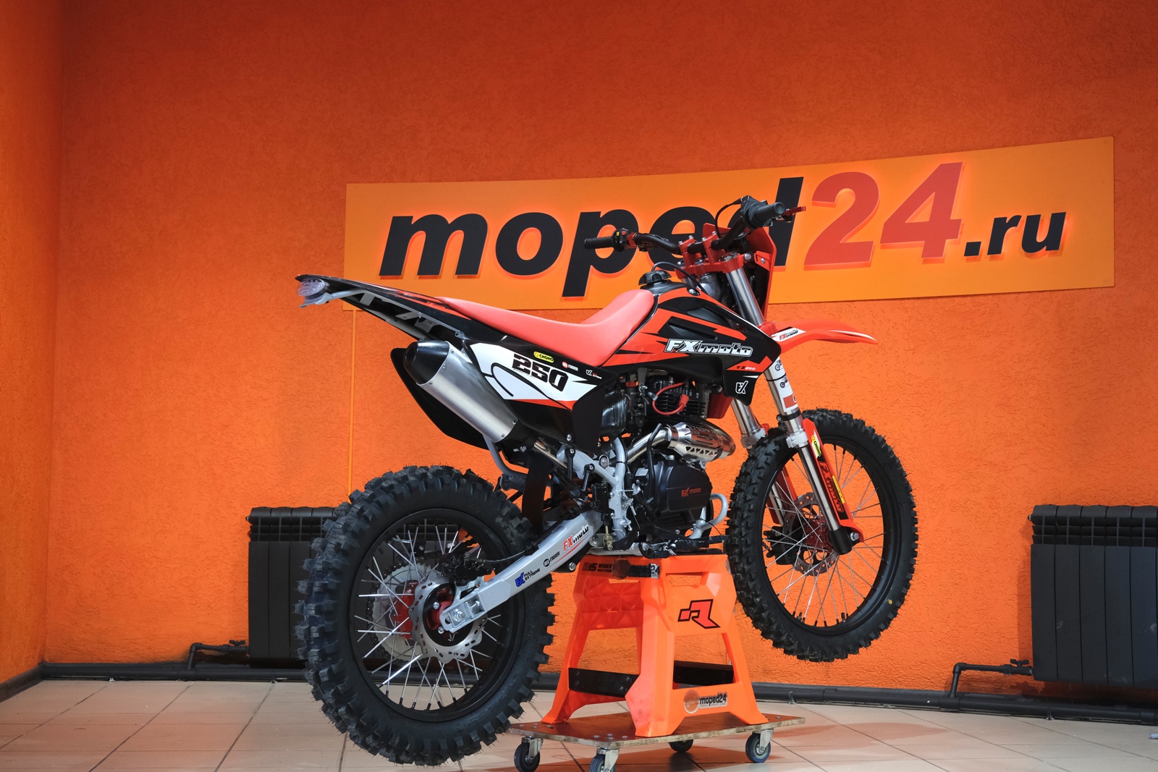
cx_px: 579
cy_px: 386
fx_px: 1576
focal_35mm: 49
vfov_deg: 27.5
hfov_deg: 40.3
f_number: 4
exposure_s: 1/100
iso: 1600
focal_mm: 32.5
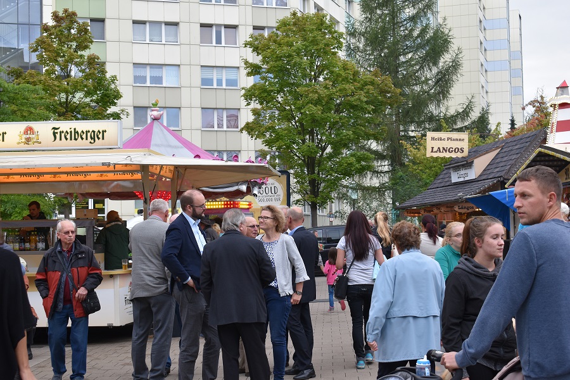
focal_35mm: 57
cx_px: 285
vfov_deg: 23.8
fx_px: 902
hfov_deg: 35.1
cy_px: 190
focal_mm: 38
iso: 400
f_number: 6.3
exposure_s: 1/160
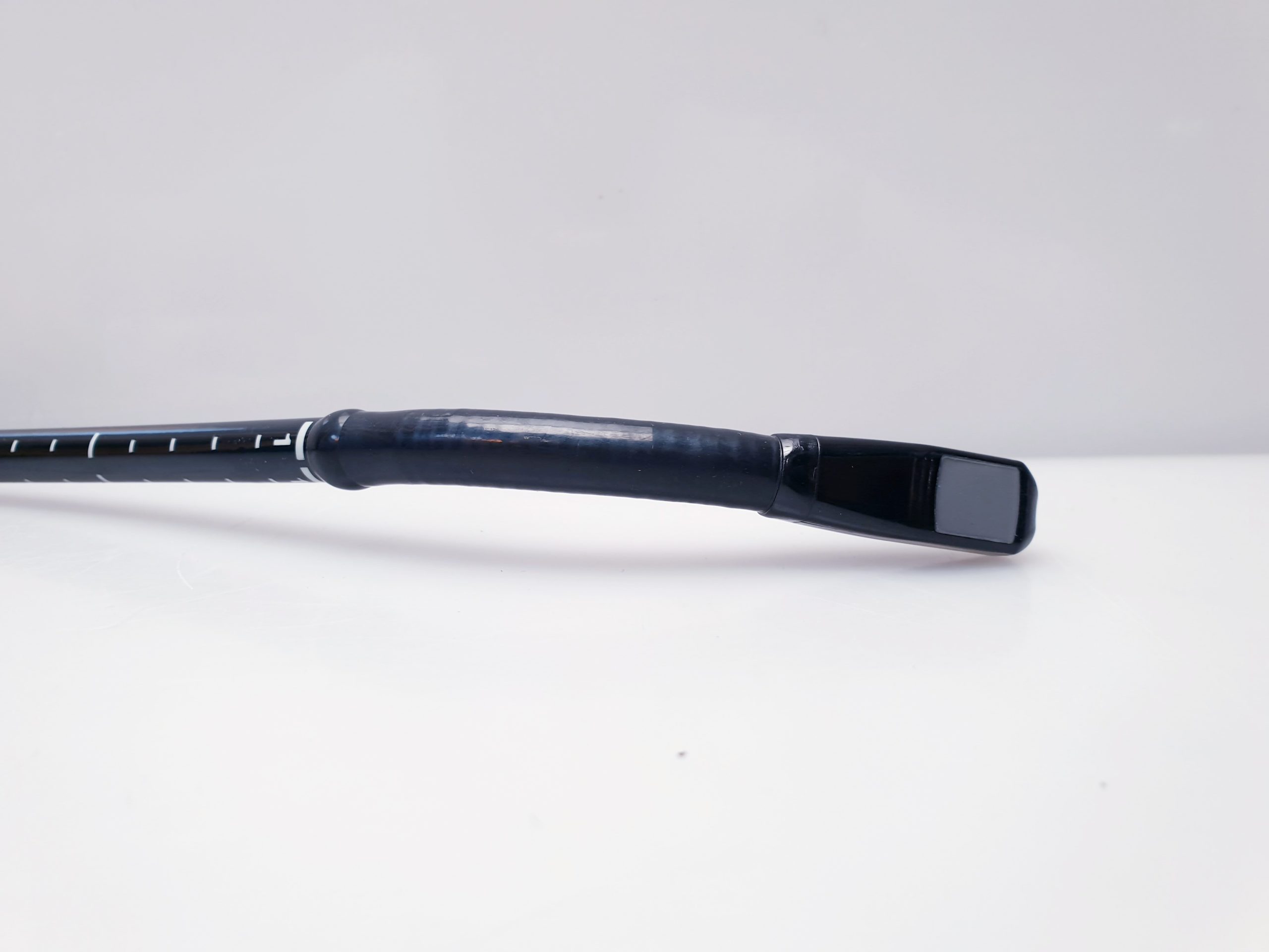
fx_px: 953
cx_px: 634
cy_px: 476
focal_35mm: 26
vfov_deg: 53.1
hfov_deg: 67.3
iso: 64
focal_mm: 4.3
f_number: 2.4
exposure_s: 1/50
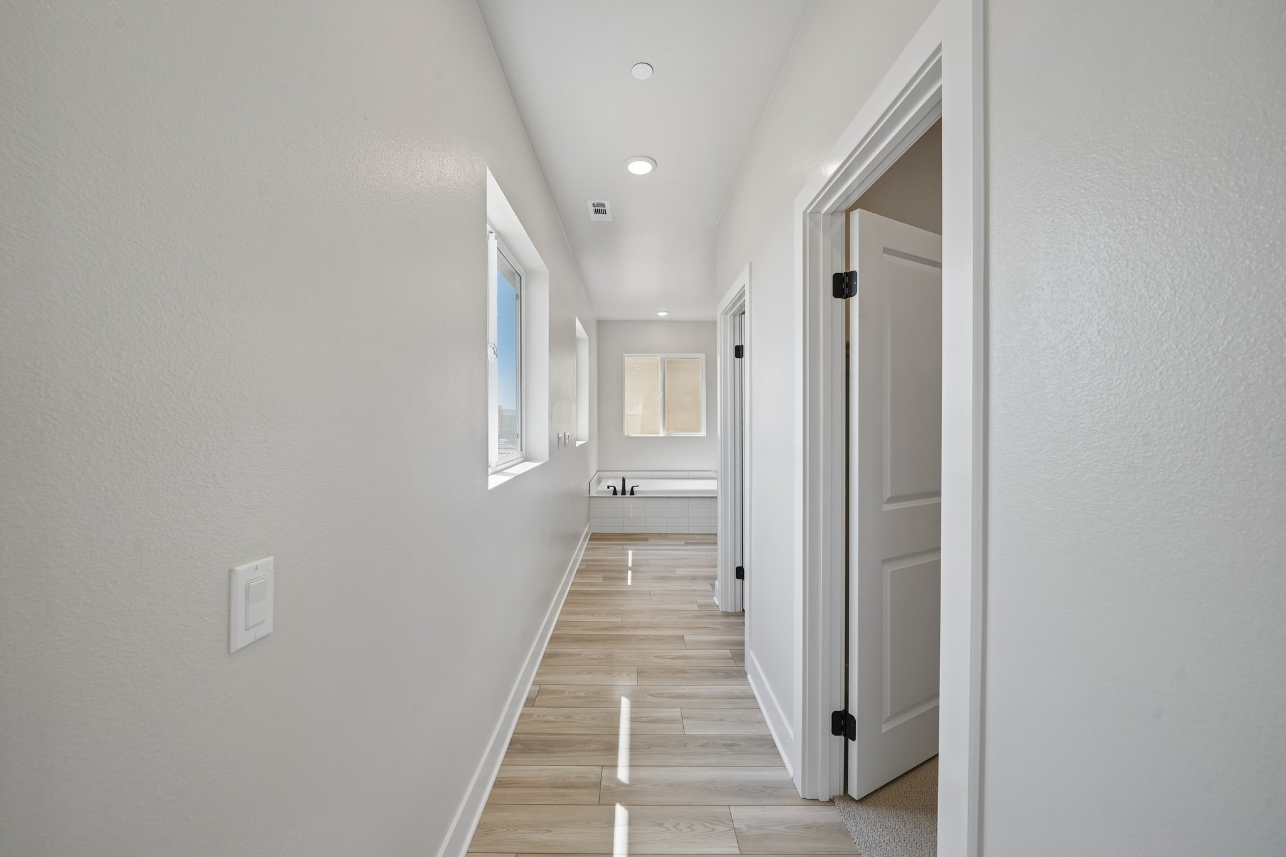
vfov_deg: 90.0
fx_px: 429
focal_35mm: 12
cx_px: 643
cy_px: 428
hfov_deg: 112.6
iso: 100
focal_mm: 12
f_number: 8
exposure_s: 1/30
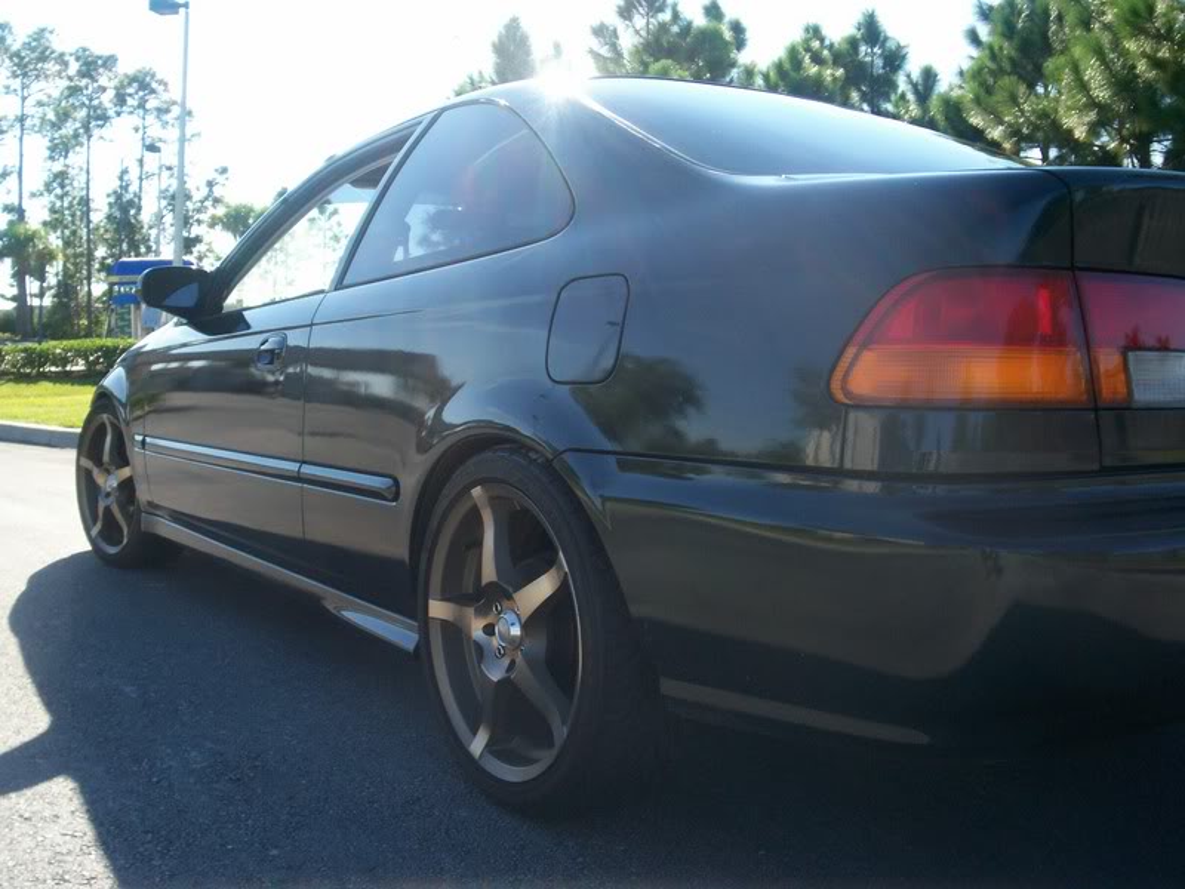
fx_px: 1232
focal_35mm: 36
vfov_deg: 39.7
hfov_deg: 51.4
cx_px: 592
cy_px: 444
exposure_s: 1/232
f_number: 4.5
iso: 100
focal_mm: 5.9
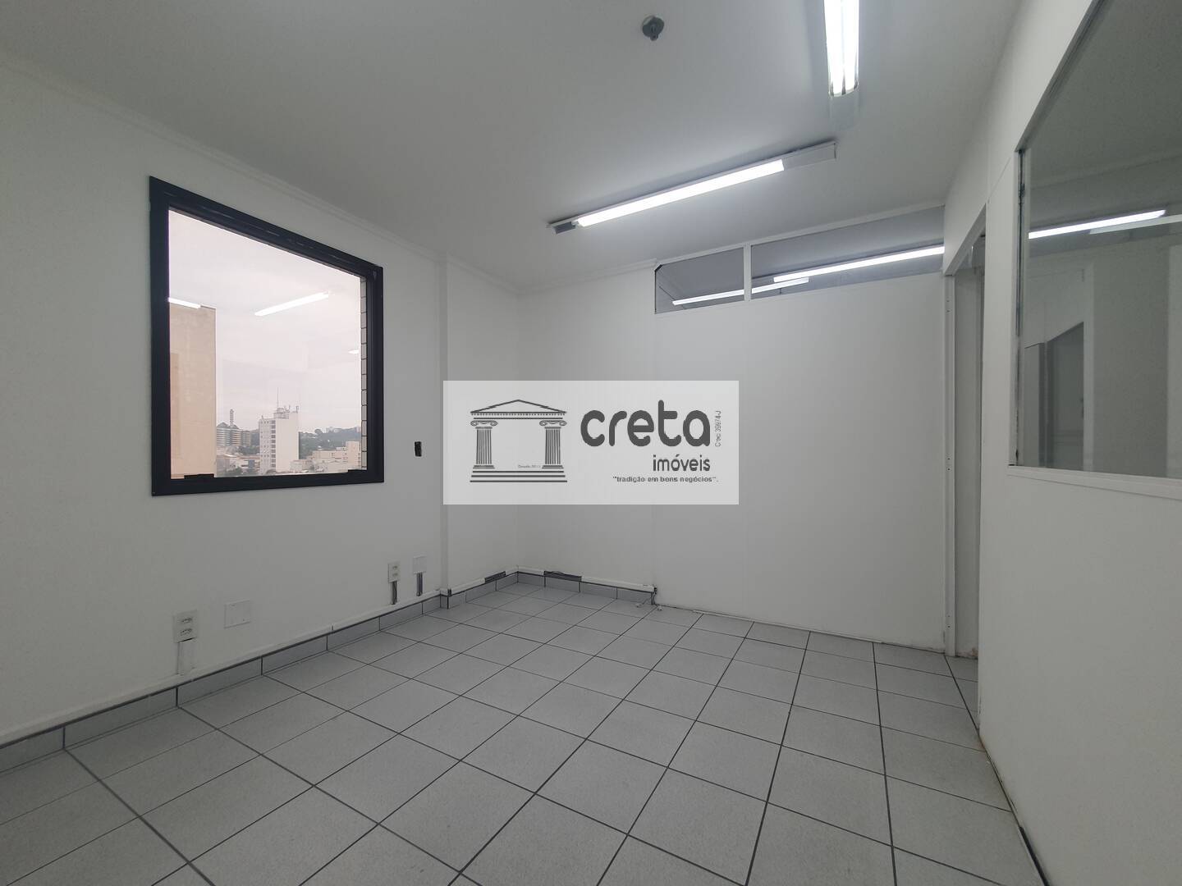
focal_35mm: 13
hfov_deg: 106.2
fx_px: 444
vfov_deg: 89.9
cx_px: 591
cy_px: 443
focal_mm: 1.8
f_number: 2.2
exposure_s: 1/60
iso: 50
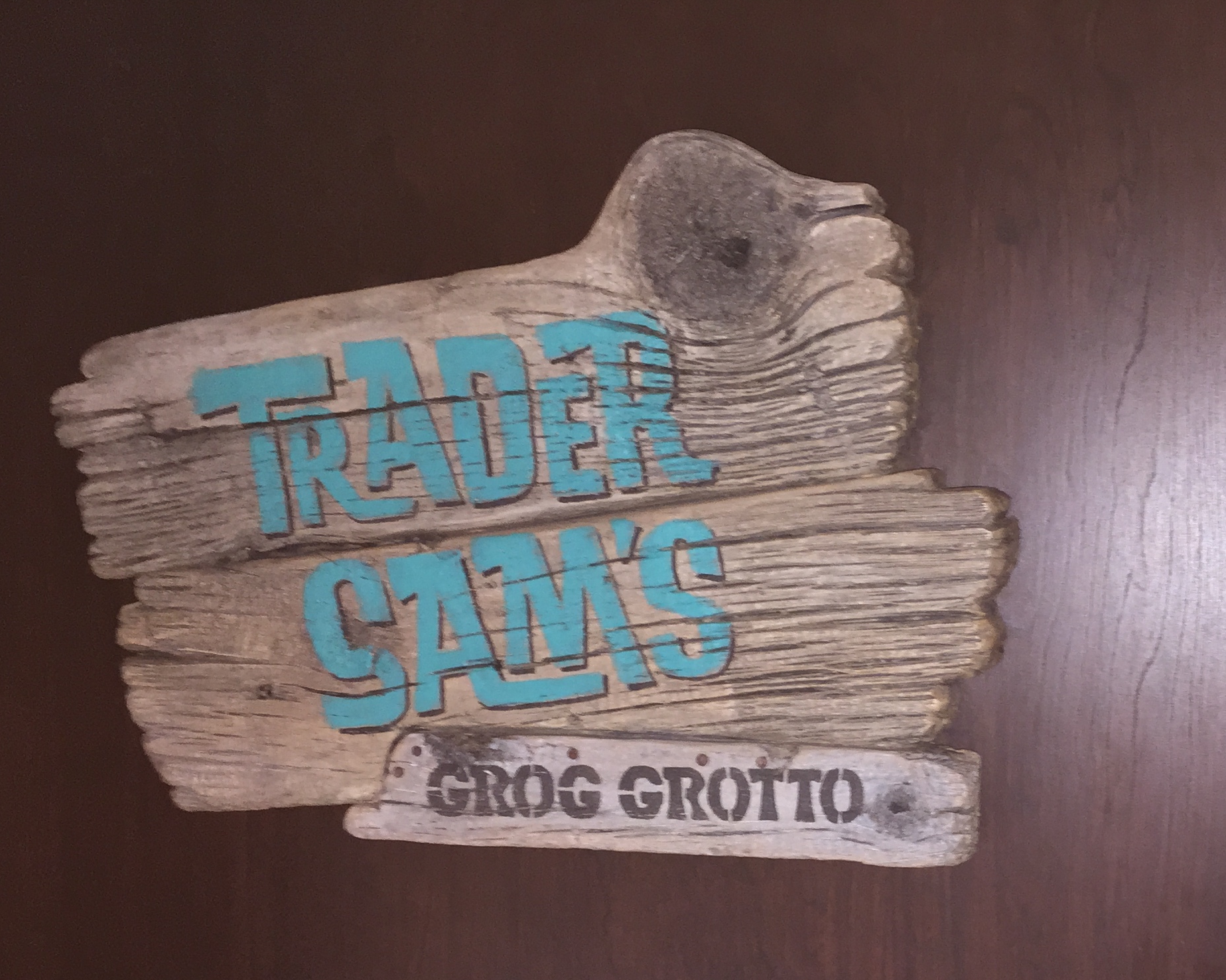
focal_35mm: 50
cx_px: 869
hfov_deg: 36.7
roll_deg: -0.6
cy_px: 808
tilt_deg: -7.7
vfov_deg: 29.4
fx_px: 1814
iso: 100
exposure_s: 1/17
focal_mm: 4.15
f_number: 2.2
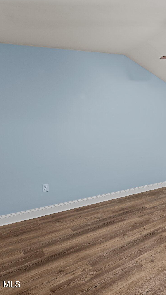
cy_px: 144
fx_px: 180
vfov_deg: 78.7
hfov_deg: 39.6
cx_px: 186
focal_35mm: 23
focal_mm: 14
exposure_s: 1/3
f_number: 8
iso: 400
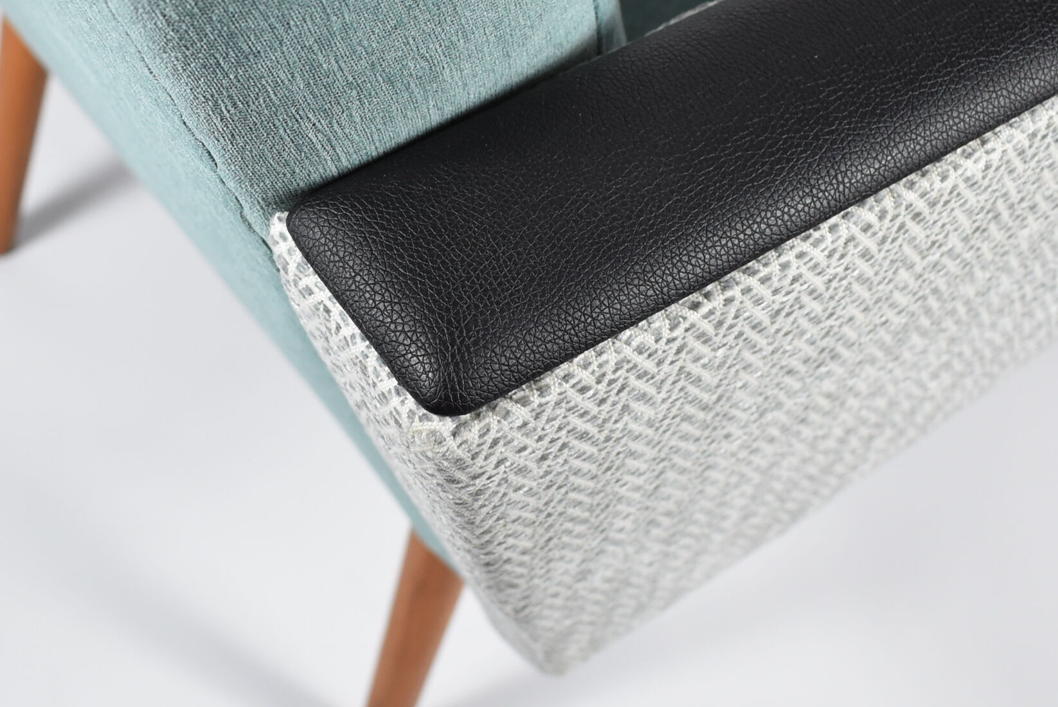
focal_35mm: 60
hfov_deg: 33.1
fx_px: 1765
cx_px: 360
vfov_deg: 22.6
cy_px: 293
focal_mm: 22
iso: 800
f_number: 4
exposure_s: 1/125
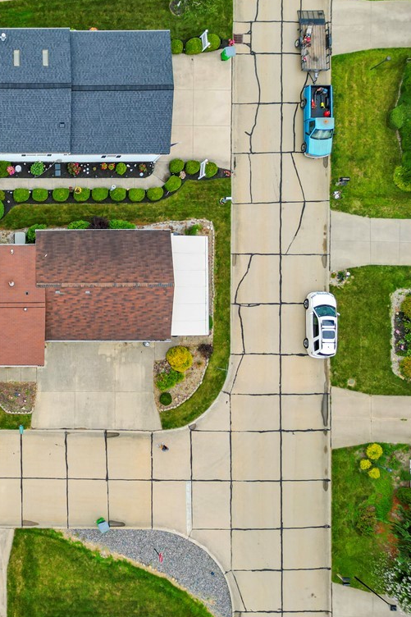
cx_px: 2
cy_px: 309
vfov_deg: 55.8
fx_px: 582
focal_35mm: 34
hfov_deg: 35.3
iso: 100
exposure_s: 1/730
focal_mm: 6.72
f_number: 1.7
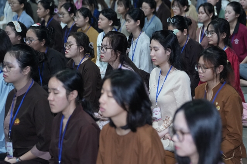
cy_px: 101
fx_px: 700
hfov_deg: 20.0
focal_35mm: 102
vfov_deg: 13.4
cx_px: 162
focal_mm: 70
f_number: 2.8
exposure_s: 1/125
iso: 4000
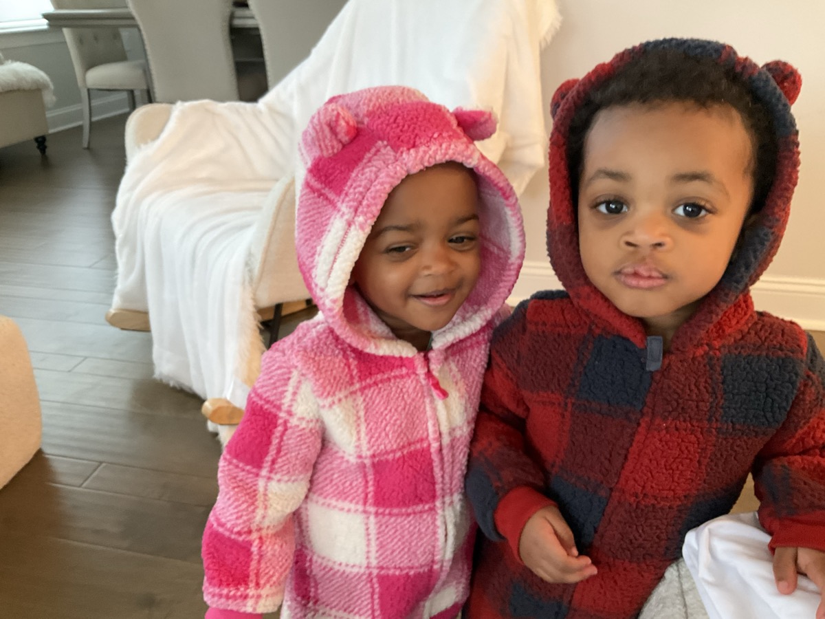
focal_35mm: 29
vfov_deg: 48.2
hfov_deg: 61.7
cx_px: 412
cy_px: 310
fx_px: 691
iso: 320
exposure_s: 1/30
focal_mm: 3
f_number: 1.8
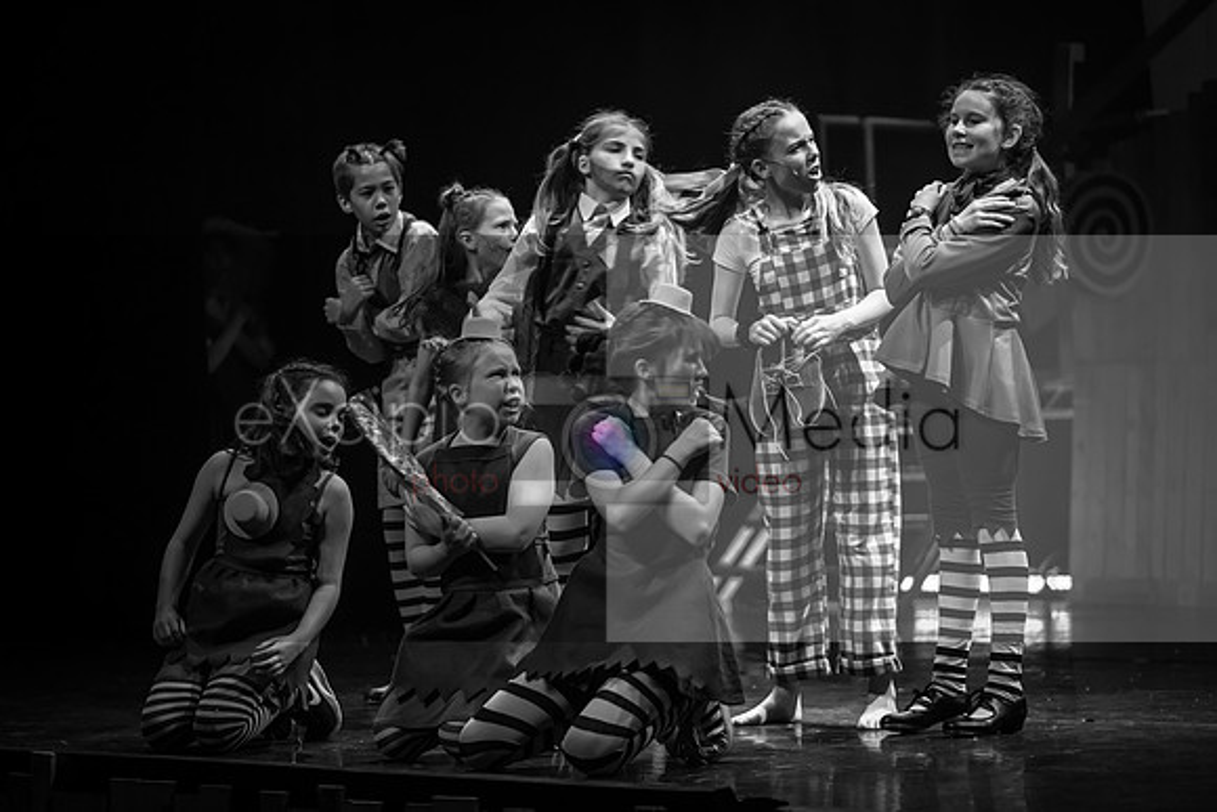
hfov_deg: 18.0
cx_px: 606
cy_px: 403
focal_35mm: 113
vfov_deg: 12.1
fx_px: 3835
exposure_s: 1/125
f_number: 2.8
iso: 1000
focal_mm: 105
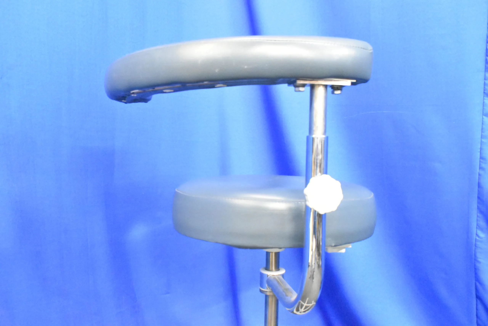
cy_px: 163
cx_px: 244
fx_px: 488
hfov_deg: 53.1
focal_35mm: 36
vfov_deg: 36.9
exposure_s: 1/40
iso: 14400
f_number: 8
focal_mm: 24
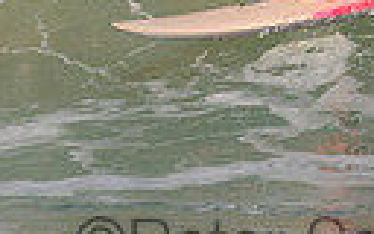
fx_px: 31903
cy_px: -241
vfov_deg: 0.4
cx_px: 301
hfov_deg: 0.7
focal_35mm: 3130
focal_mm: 680
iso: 900
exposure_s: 1/2000
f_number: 11
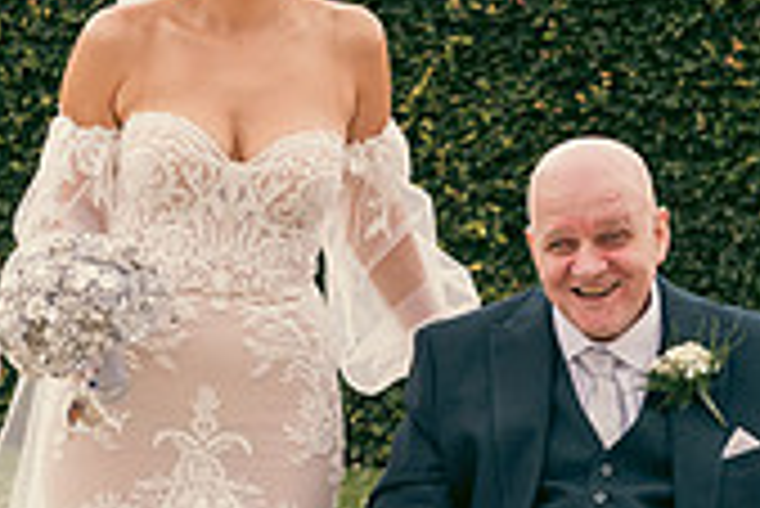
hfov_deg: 10.3
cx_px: 432
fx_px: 4205
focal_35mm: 199
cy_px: 447
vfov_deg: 6.9
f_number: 6.3
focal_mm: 58
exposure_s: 1/200
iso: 320
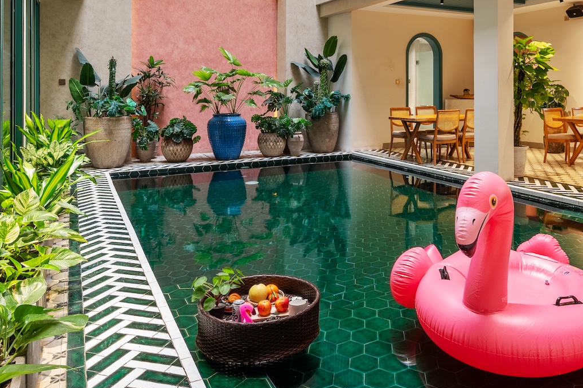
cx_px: 362
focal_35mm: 30
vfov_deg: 42.4
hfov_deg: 61.2
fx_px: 486
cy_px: 104
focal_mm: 15
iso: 500
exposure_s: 1/2
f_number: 6.3
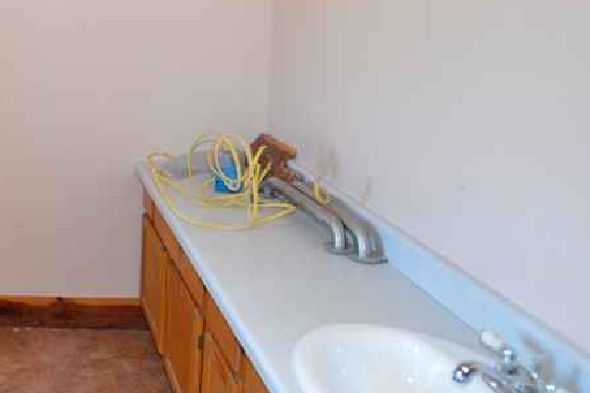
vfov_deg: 35.8
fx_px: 590
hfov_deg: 41.4
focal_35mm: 36
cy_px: 85
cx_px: -70
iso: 1100
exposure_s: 1/60
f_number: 4
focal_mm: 10
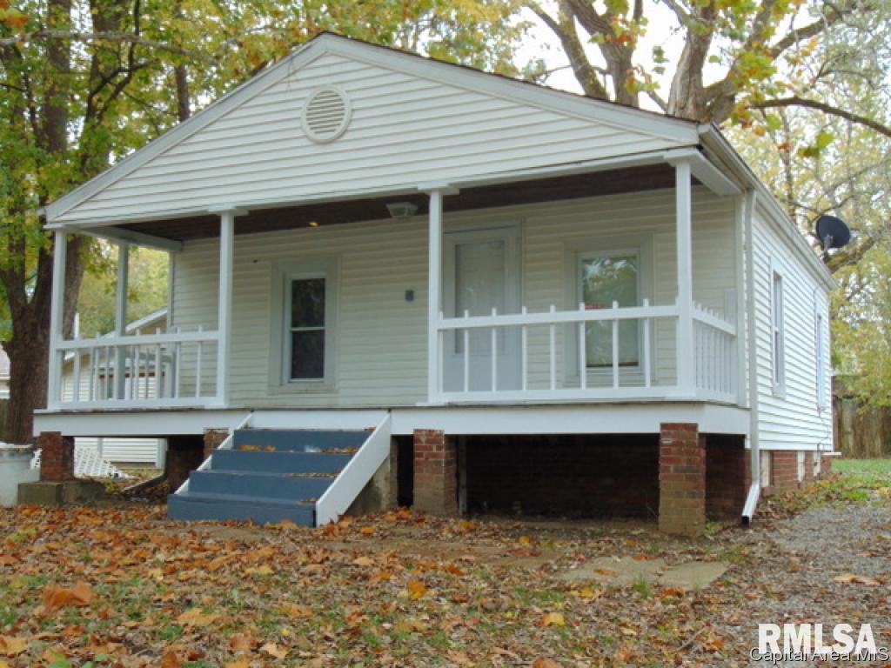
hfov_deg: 44.8
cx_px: 446
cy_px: 334
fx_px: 1081
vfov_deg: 34.3
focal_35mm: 42
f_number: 3.3
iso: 80
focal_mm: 7.6
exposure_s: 1/60
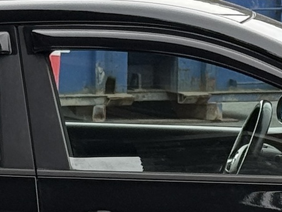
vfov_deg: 4.8
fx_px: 2502
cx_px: 149
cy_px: 275
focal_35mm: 307
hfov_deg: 6.5
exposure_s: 1/778
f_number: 1.78
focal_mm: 6.76
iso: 64
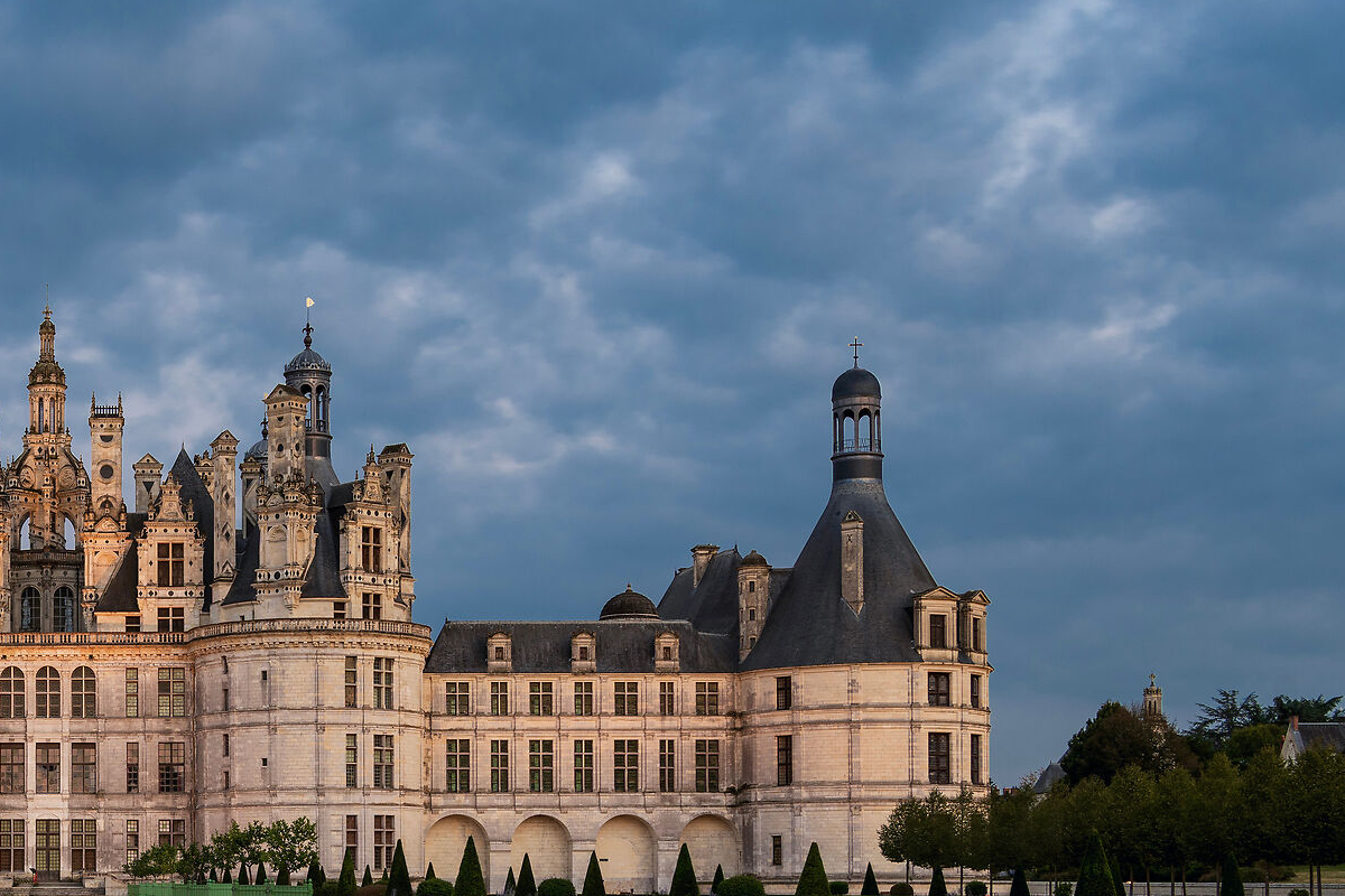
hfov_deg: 29.6
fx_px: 2391
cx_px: 48
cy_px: 846
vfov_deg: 20.7
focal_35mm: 64
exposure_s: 1
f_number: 8
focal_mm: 32
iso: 125
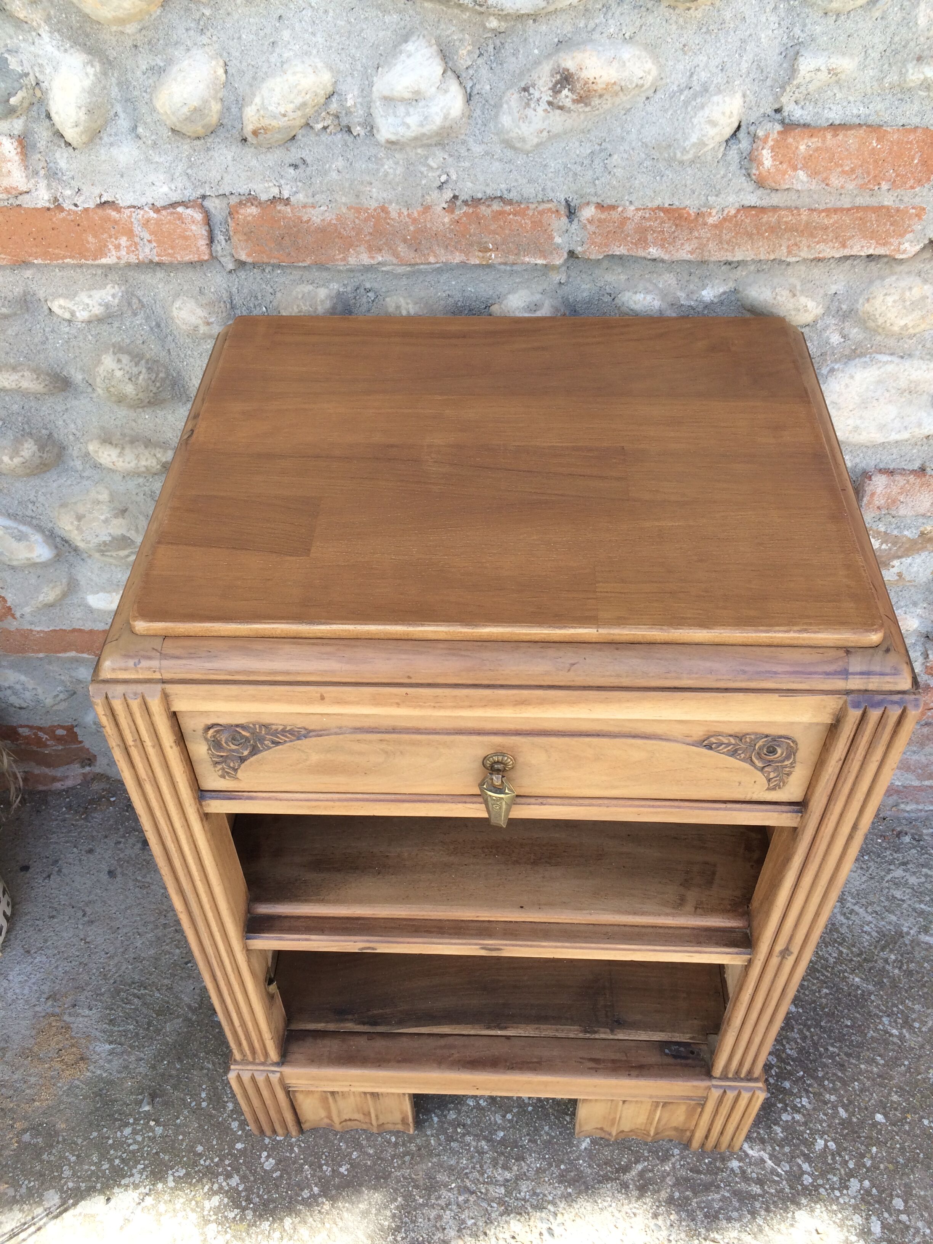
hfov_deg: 48.2
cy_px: 622
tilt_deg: -48.6
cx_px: 466
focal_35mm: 29
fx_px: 1042
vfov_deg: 61.7
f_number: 2.2
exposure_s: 1/202
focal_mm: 4.15
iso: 32
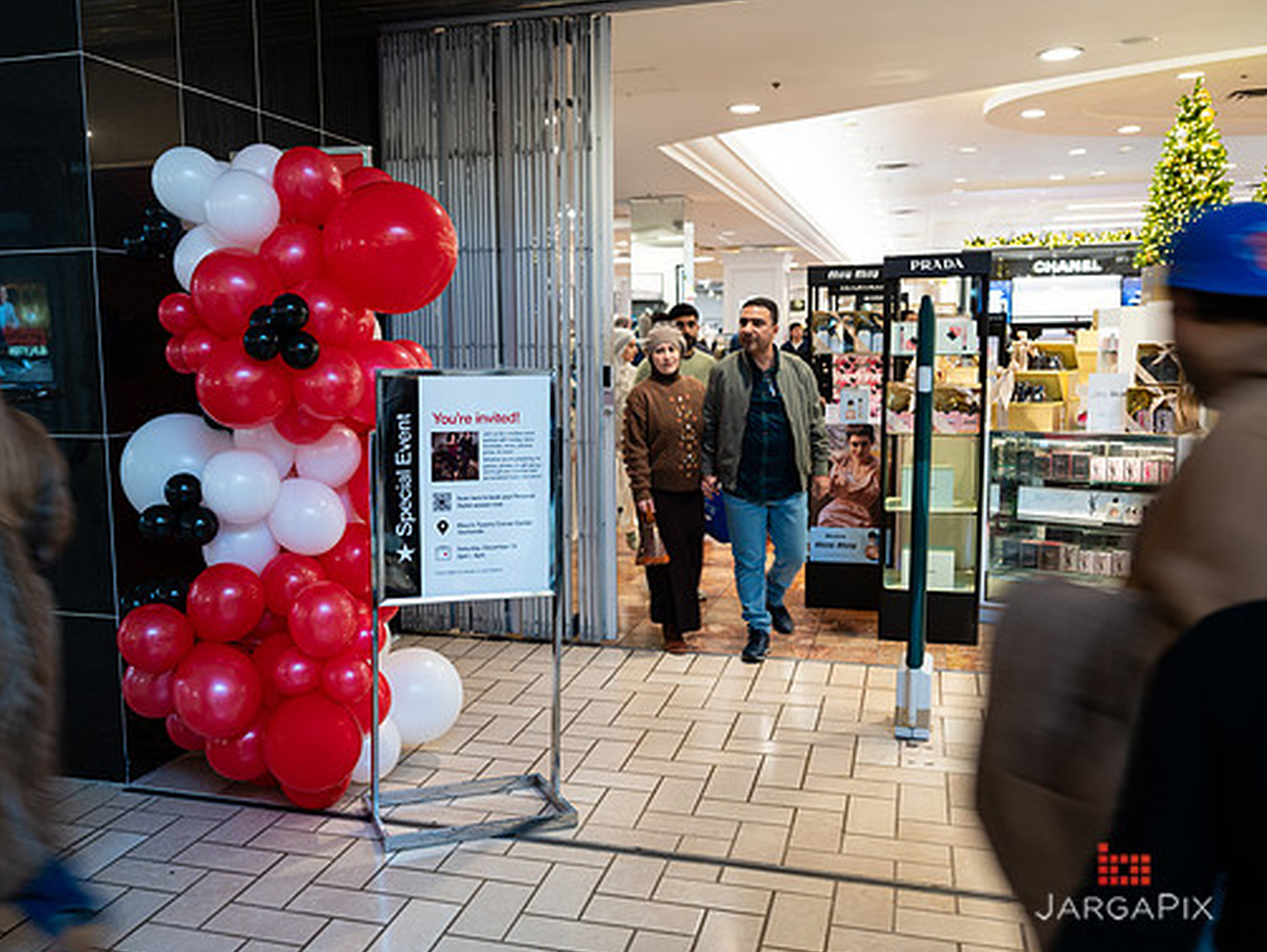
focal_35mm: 32
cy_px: 486
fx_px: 1172
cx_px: 545
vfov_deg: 44.2
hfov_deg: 56.6
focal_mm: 28
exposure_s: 1/25
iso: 125
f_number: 3.2
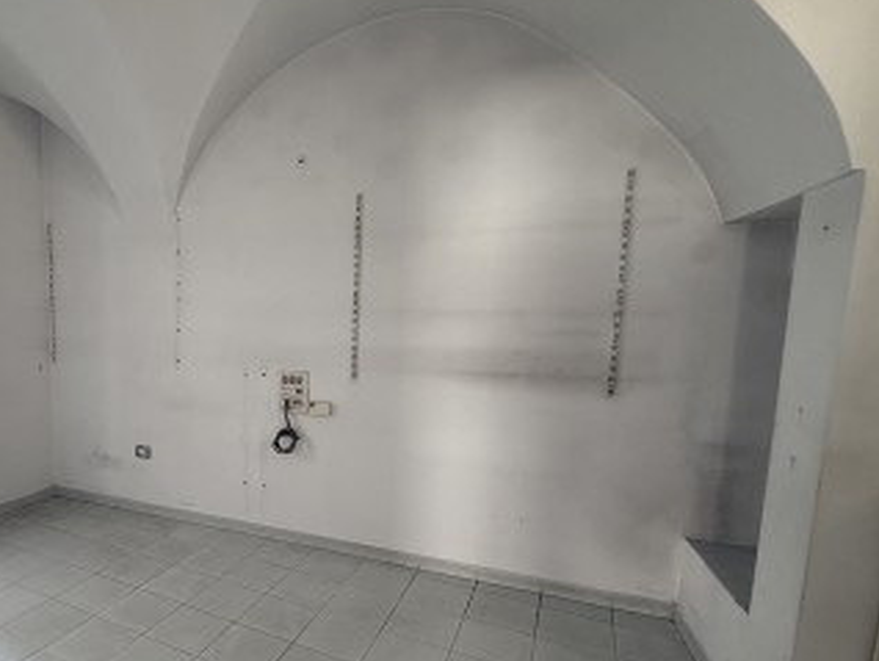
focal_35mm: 22
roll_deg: +0.3
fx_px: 559
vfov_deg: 60.8
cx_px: 249
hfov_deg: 72.4
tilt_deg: -7.9
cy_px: 389
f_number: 2.2
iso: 400
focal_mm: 2.22
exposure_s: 1/60
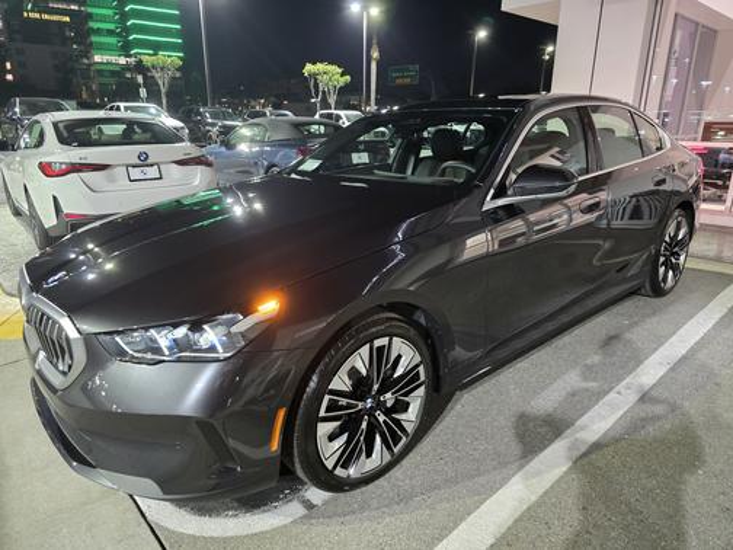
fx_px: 487
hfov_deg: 73.9
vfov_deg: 58.9
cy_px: 275
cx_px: 366
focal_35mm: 23
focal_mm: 6.3
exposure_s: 1/38
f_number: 1.7
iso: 1250
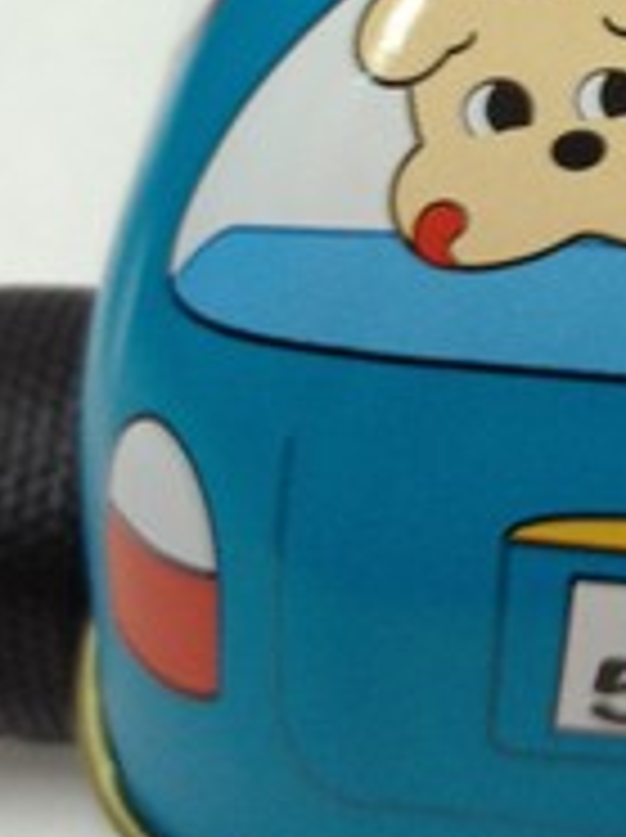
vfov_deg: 16.8
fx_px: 2731
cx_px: 707
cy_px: -122
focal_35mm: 113
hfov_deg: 12.8
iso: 80
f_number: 2.4
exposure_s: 1/20
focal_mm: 4.28
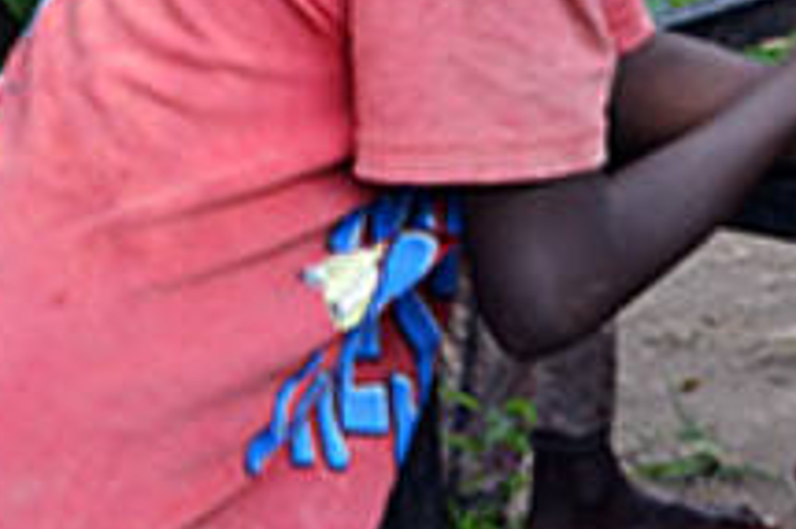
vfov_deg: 9.1
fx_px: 3292
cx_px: 1233
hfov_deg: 13.0
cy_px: -152
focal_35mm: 149
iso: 320
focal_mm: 32
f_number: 6.3
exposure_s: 1/80
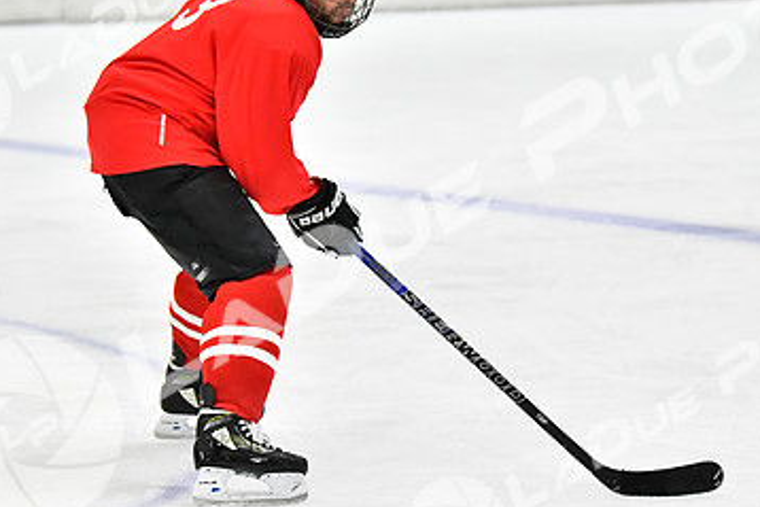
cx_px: 403
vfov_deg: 5.5
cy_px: 213
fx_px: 5237
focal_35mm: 248
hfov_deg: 8.3
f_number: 2.8
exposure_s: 1/1250
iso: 5000
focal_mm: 102
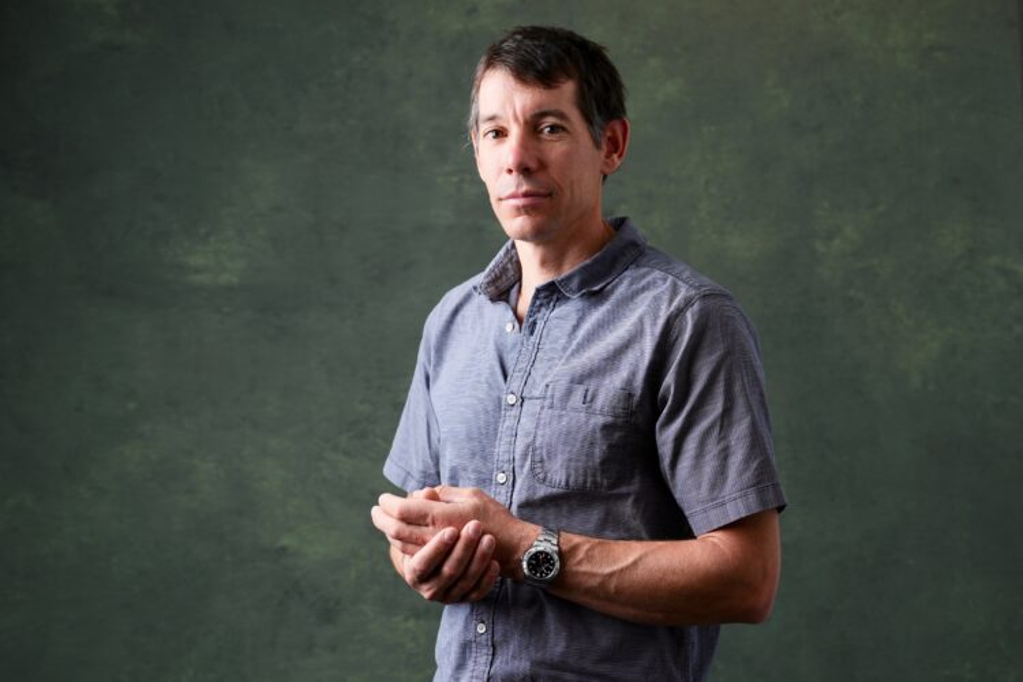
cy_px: 341
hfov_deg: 28.5
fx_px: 2017
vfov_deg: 19.2
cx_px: 512
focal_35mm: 71
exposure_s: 1/320
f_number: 5.6
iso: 200
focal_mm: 71
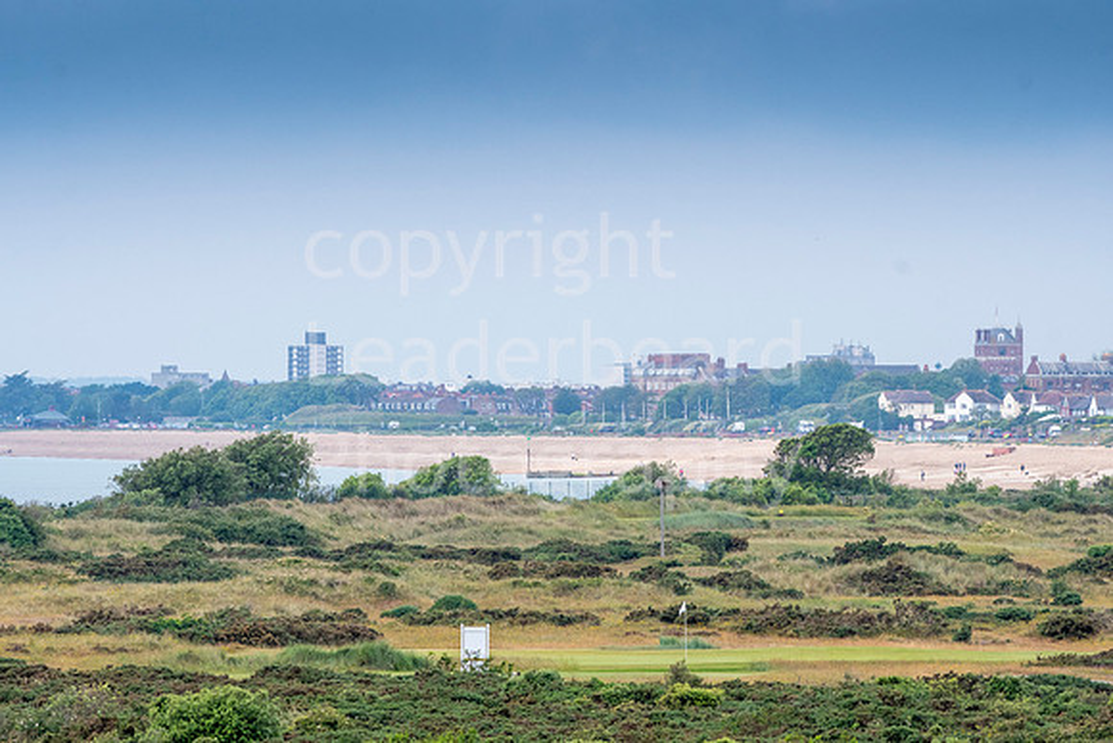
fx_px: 12524
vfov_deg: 3.4
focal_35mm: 405
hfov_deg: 5.1
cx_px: 556
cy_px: 372
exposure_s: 1/1250
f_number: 8
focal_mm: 270
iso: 640
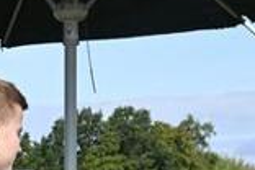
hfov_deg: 8.1
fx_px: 1799
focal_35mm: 254
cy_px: 436
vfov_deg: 5.2
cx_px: 46
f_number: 10
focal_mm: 40
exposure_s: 1/320
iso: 200
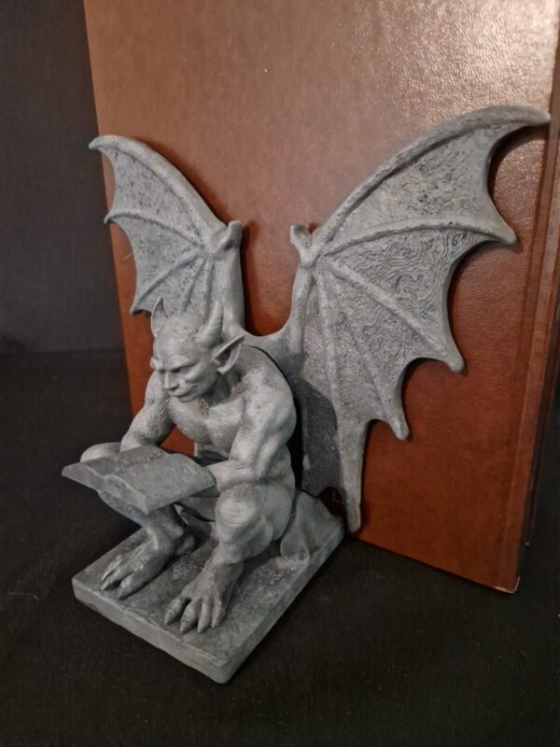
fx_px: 496
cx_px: 280
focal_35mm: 23
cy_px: 374
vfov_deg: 73.9
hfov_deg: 58.9
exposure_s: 1/17
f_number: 1.8
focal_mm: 5.4
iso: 640
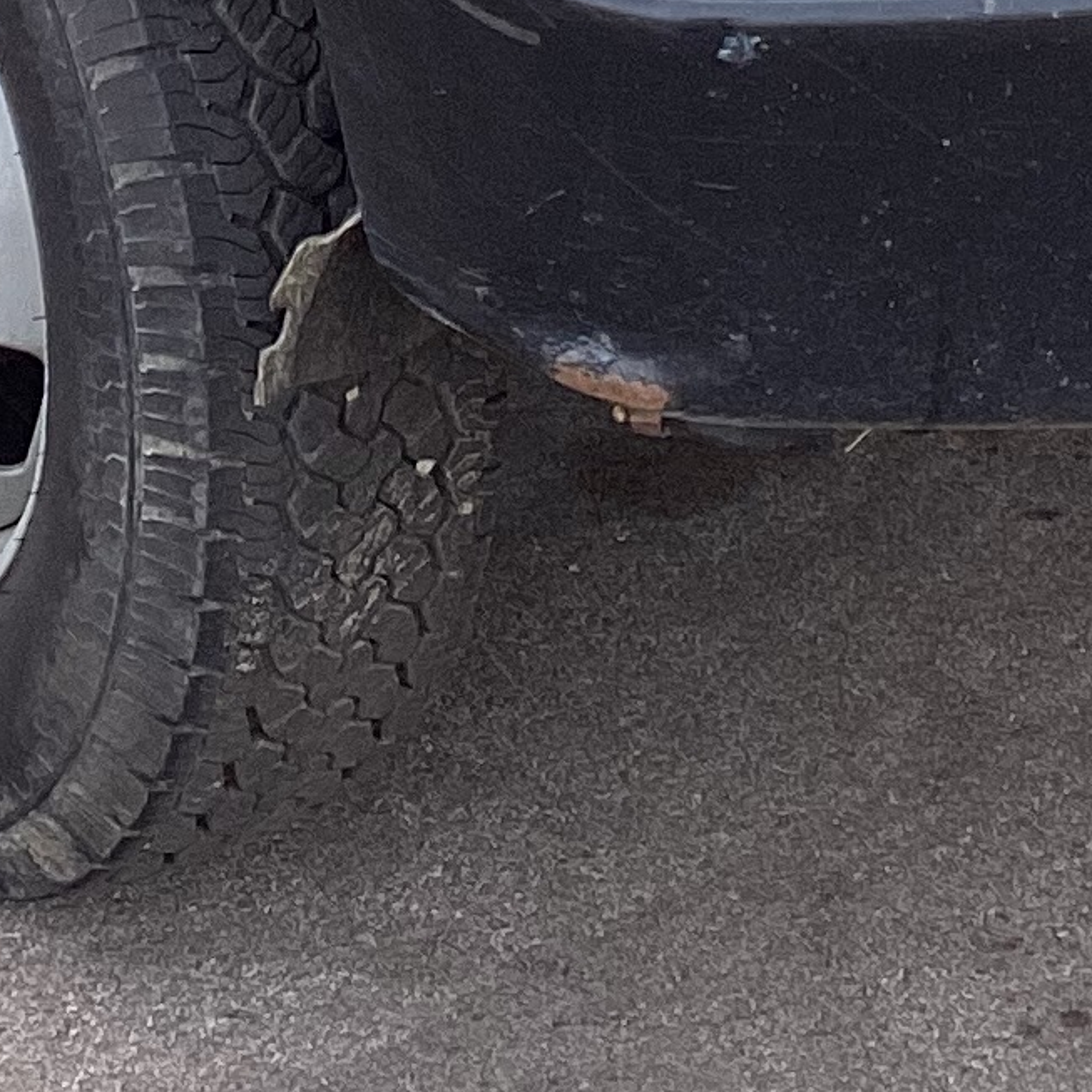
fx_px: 4890
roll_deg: -0.6
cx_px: 483
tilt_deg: -14.1
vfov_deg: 11.7
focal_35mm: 137
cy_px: -923
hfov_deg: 12.7
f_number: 2.4
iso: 25
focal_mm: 3.3
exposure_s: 1/129
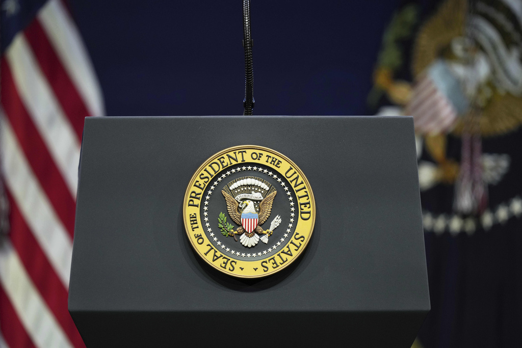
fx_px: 5800
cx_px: 261
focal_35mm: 400
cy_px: 174
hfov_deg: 5.2
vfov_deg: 3.4
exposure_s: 1/640
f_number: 2.8
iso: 1250
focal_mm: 400
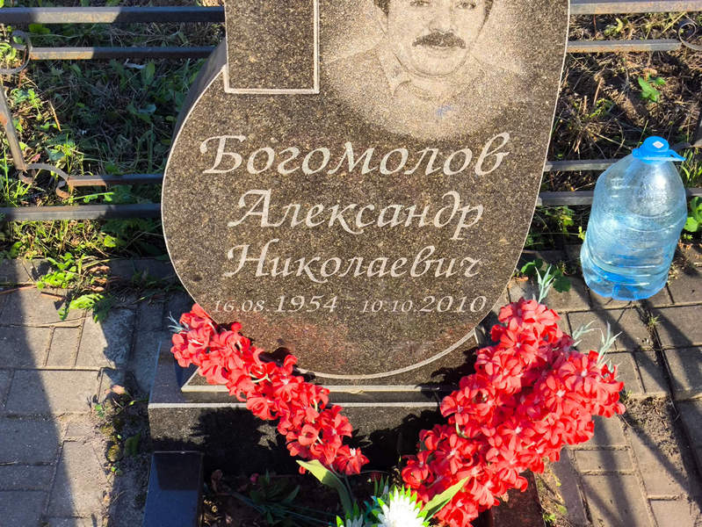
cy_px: 264
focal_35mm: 50
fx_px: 1014
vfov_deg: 29.1
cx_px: 351
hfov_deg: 38.2
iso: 50
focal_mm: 4.71
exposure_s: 1/676
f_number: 1.7
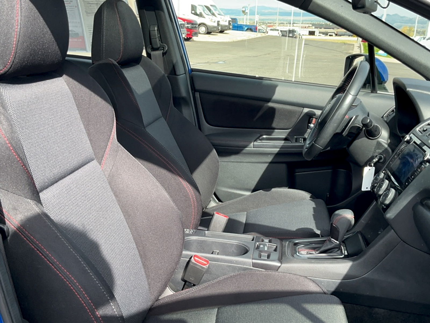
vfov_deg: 45.4
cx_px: 215
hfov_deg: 58.4
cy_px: 162
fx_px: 385
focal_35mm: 31
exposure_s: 1/201
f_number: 1.8
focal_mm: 3
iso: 20
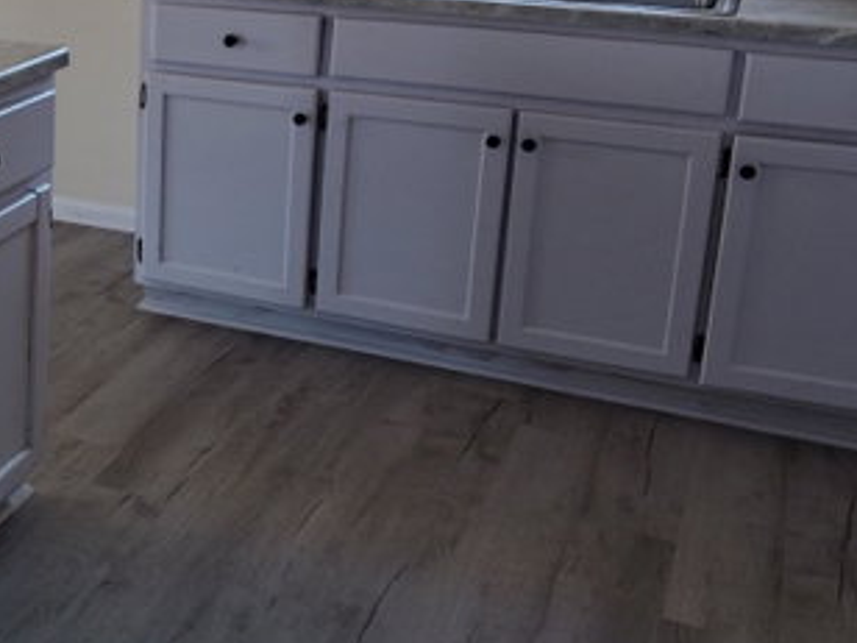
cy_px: 184
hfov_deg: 32.3
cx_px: 54
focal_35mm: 56
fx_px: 1386
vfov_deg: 25.9
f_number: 1.8
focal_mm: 4
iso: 100
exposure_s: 1/60
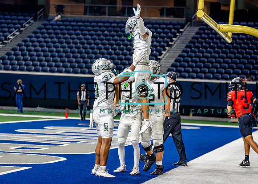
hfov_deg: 14.1
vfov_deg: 10.1
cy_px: 106
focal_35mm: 142
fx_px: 1042
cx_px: 130
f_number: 2.8
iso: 5000
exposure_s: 1/2000
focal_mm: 117
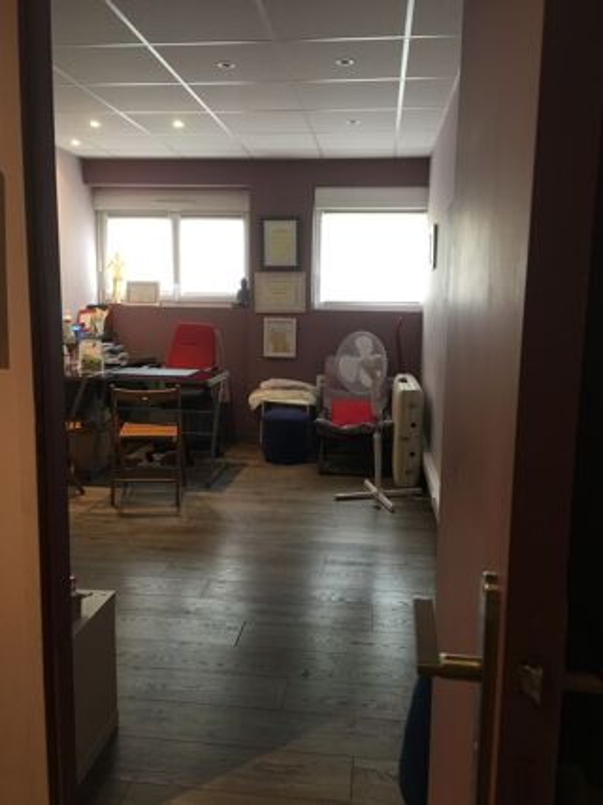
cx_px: 302
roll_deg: -1.6
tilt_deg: -6.4
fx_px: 674
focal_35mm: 29
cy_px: 402
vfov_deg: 61.7
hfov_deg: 48.2
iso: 40
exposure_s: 1/17
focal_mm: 4.15
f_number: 2.2
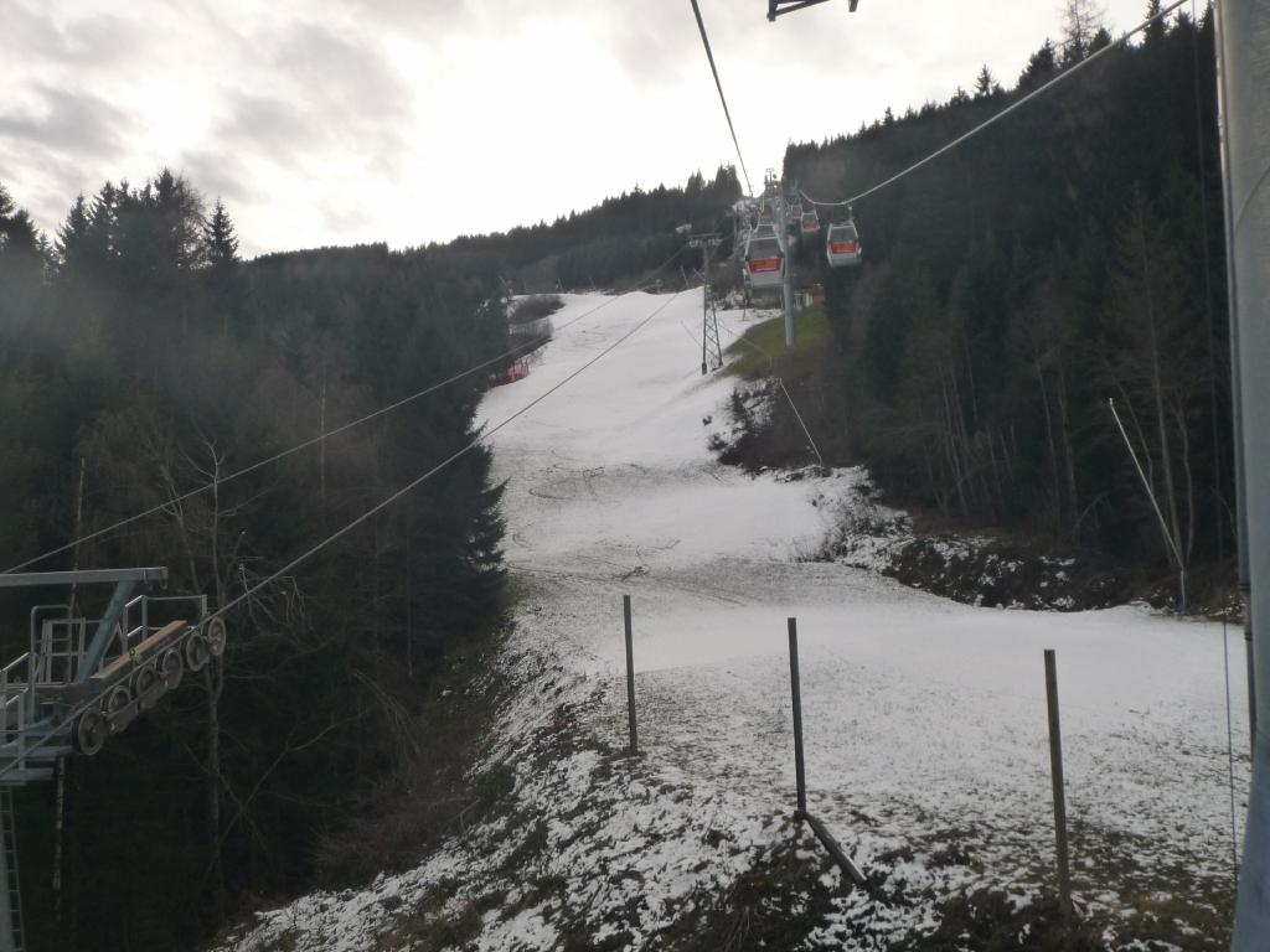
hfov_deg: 56.8
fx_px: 1174
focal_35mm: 32
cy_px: 476
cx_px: 635
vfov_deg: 44.2
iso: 160
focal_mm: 5.3
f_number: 3.5
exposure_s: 1/200
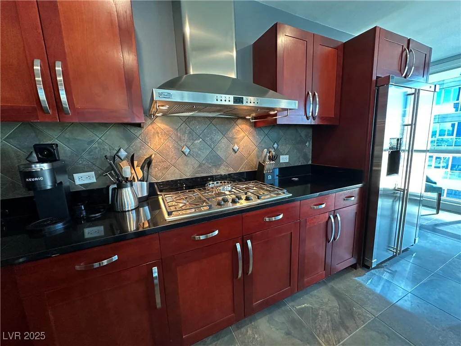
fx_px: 186
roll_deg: +1.9
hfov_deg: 102.1
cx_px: 230
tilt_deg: -9.1
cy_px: 173
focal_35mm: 14
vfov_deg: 85.7
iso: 320
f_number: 2.2
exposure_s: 1/59
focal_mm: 2.22
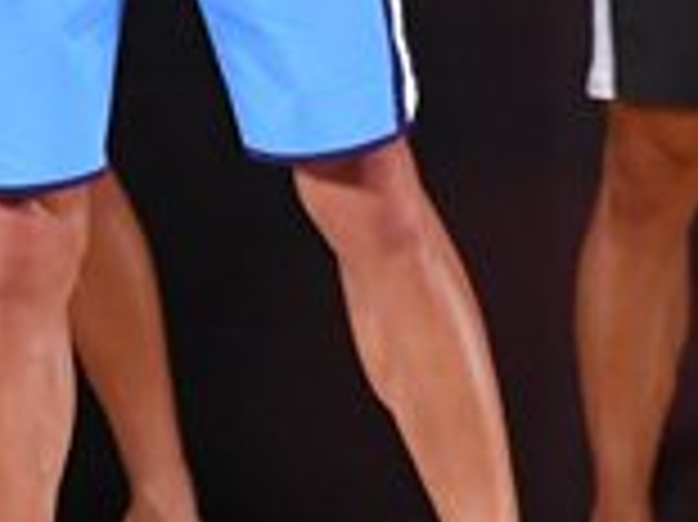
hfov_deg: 1.7
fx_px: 23312
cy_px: -261
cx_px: -498
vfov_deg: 1.3
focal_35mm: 1157
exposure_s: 1/400
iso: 3200
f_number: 5.6
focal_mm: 160
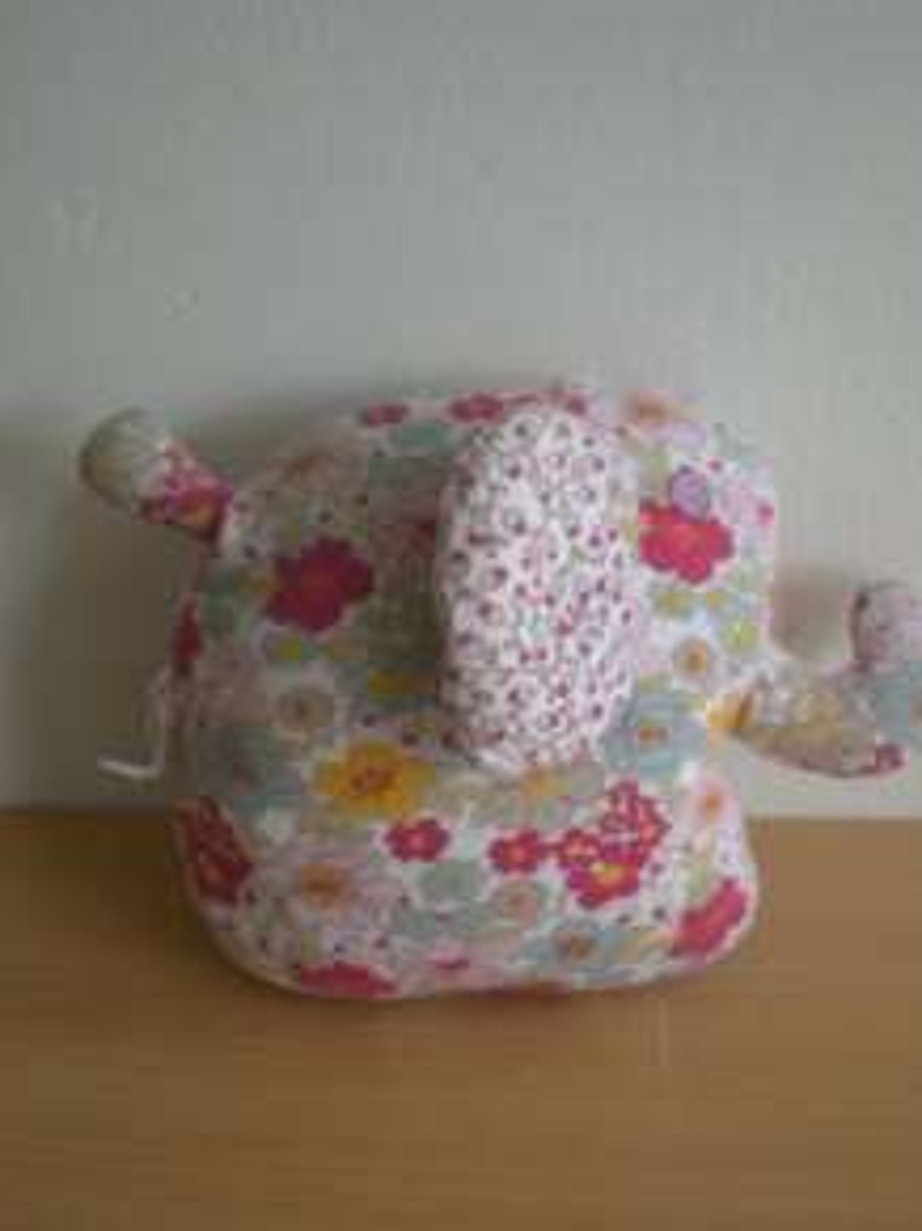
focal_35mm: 51
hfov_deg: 28.4
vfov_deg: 37.5
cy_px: 673
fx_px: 1813
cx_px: 579
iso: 200
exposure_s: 1/35.5
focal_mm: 6.3
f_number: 3.1
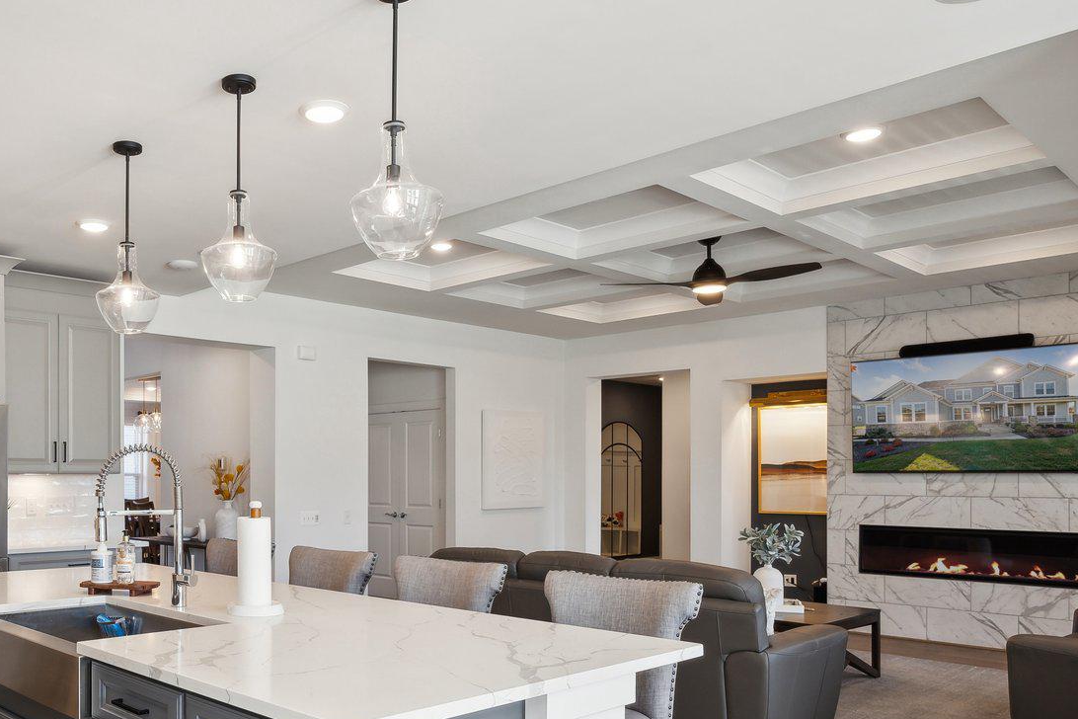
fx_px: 898
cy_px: 484
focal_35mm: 30
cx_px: 305
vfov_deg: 43.0
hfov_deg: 59.5
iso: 200
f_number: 8
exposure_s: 1/15
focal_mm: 16
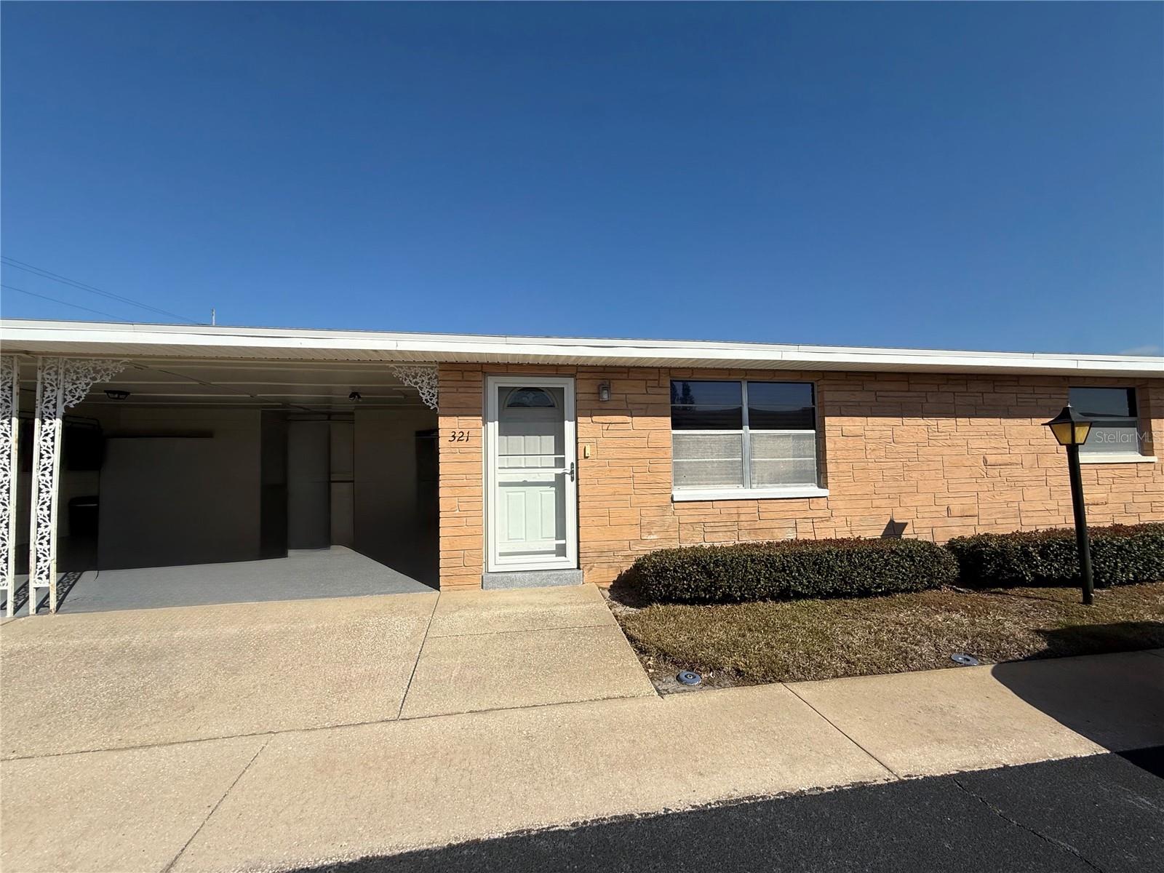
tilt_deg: +2.9
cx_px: 582
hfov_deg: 102.1
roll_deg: +0.5
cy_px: 436
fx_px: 471
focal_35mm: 14
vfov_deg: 85.7
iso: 50
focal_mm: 2.22
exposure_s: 1/5155
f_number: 2.2
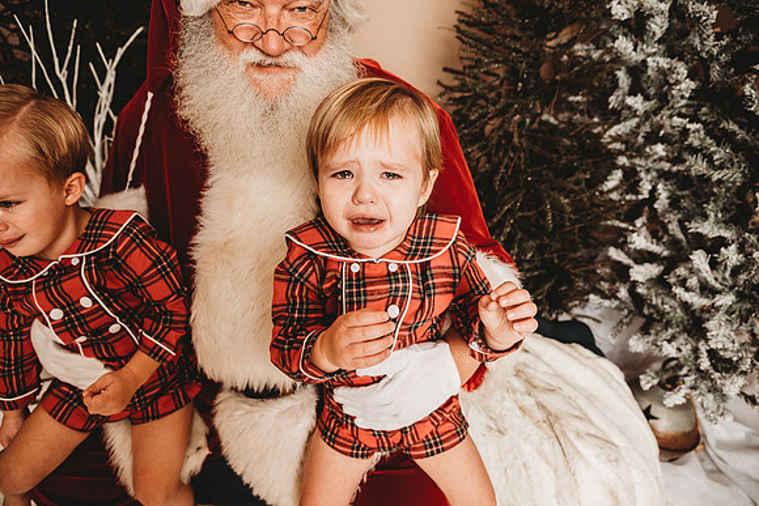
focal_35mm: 24
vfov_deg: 53.2
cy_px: 253
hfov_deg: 73.7
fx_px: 506
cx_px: 380
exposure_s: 1/160
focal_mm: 24
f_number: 4
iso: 100
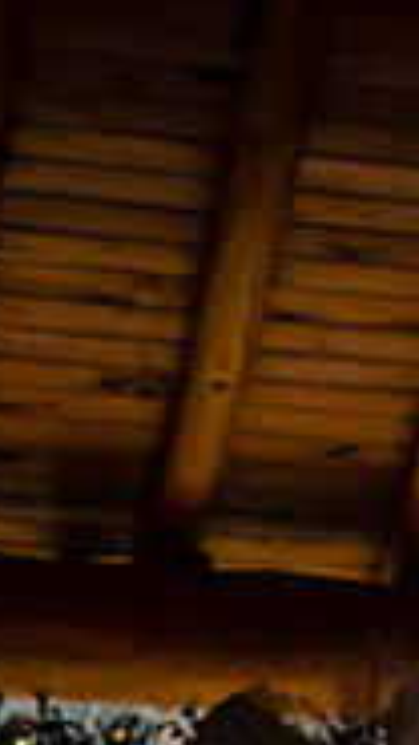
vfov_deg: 9.0
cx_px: 689
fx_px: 4683
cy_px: 763
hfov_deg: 5.1
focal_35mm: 237
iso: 2000
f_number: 6.3
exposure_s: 1/200
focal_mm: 70
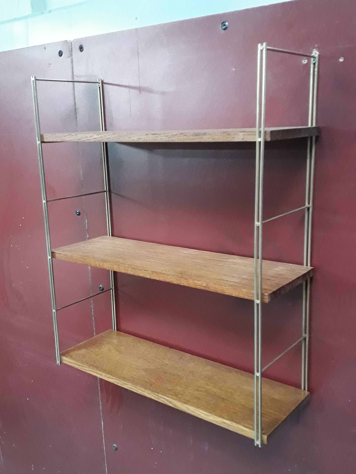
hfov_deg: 51.4
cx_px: 178
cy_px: 237
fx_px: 370
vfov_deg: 65.3
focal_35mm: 27
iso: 500
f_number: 1.9
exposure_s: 1/17
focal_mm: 3.6
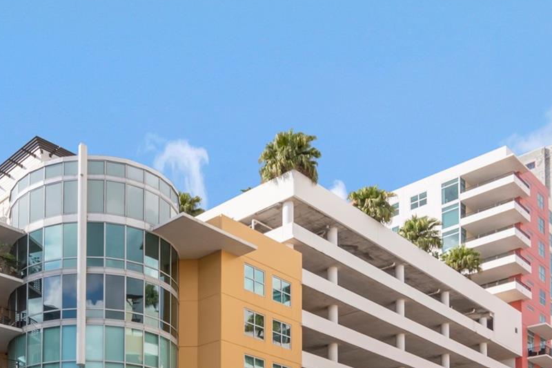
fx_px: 552
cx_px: 115
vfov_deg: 35.2
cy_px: 314
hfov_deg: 50.1
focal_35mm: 36
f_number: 10
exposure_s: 1/200
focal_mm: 12
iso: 100
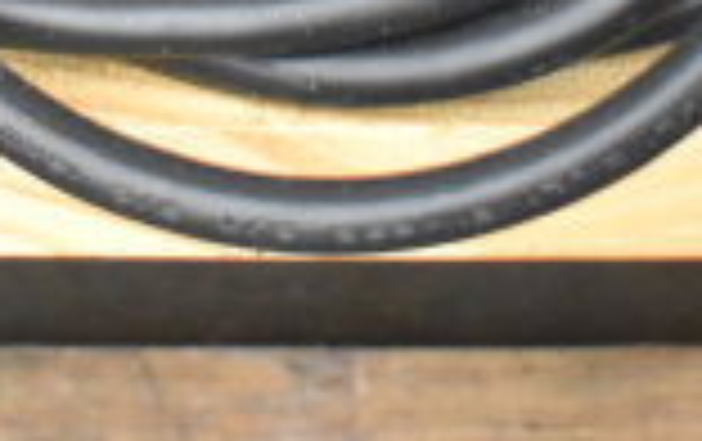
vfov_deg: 7.3
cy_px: -470
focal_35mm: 173
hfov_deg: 12.1
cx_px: 202
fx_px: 3314
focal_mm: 29
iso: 6400
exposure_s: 1/3200
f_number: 4.5
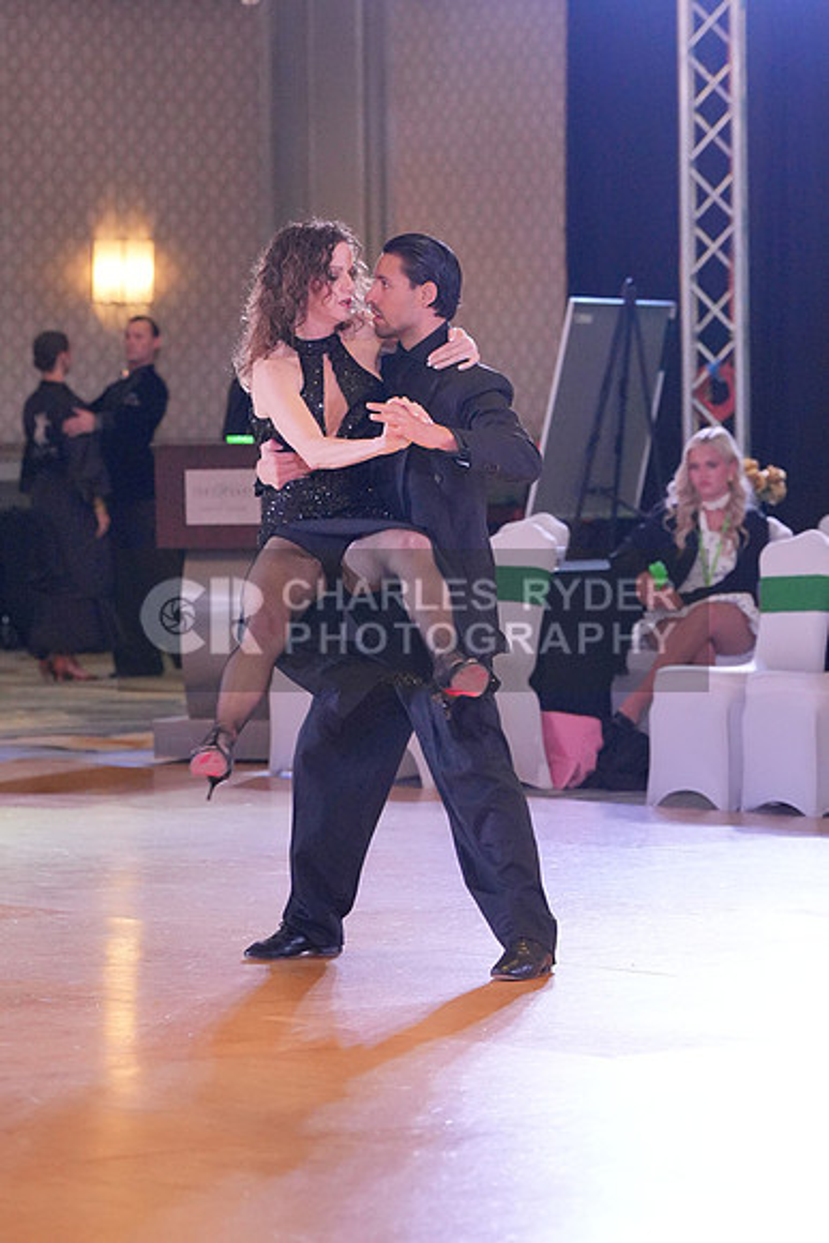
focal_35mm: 169
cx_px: 414
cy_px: 622
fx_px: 5834
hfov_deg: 8.1
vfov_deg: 12.2
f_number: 3.5
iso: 6400
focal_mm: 113
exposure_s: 1/500
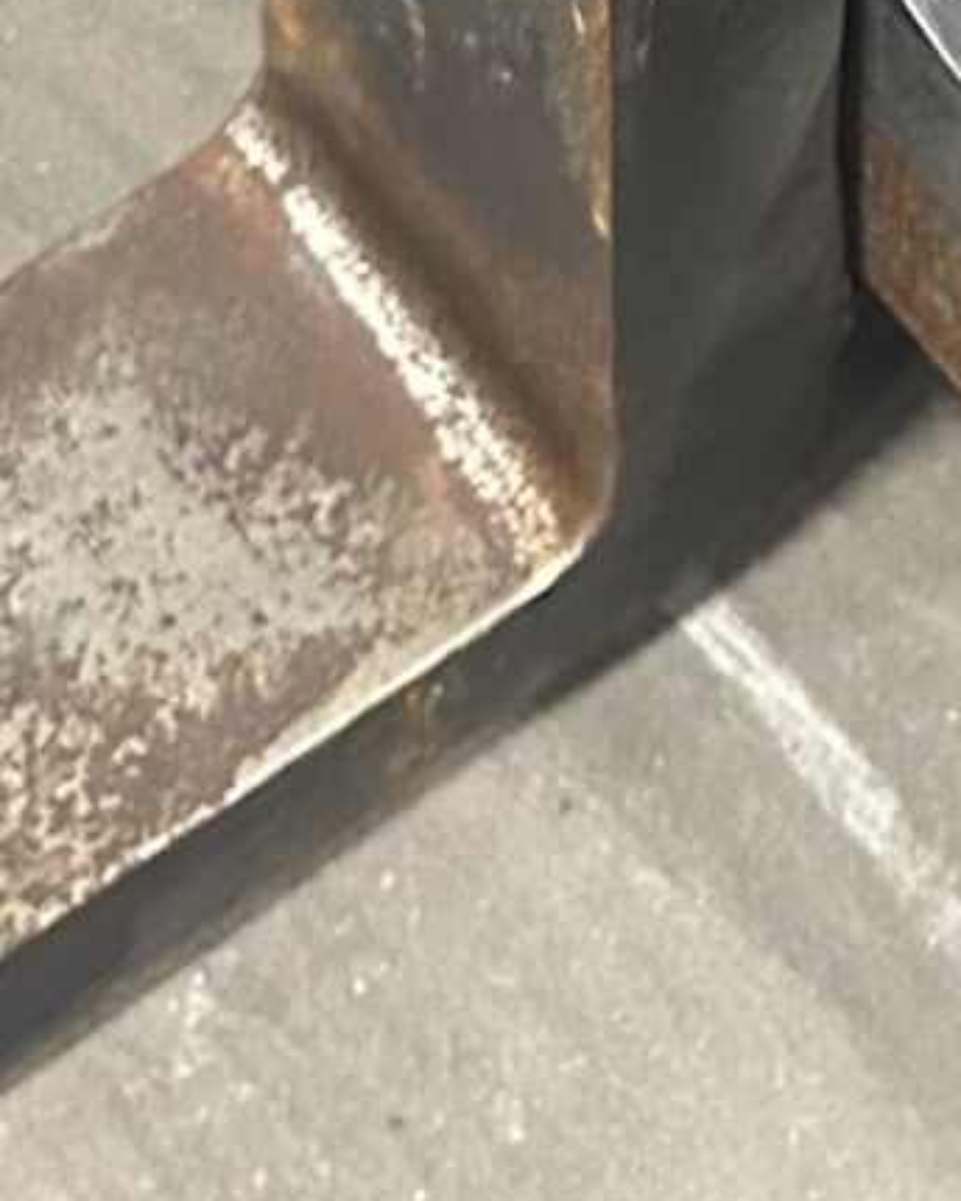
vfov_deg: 12.0
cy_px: -799
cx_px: 1475
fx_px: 5368
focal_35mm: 151
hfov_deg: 9.9
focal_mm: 5.7
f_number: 1.5
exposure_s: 1/40
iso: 400
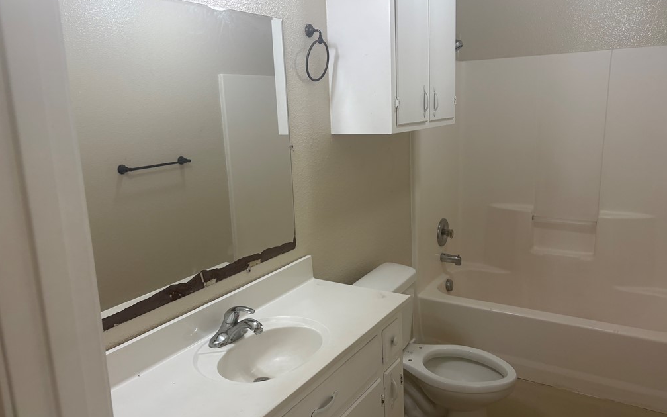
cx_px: 335
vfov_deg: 44.5
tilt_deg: -8.2
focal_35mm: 28
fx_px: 509
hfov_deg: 66.5
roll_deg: +2.1
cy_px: 207
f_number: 1.6
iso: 64
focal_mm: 5.96
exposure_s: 1/60
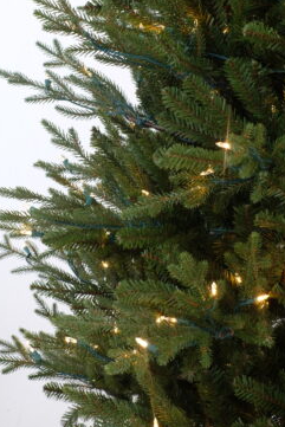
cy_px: 177
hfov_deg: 20.6
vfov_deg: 30.4
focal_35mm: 66
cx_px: 128
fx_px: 783
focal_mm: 35
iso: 800
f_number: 6.4
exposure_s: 1/28
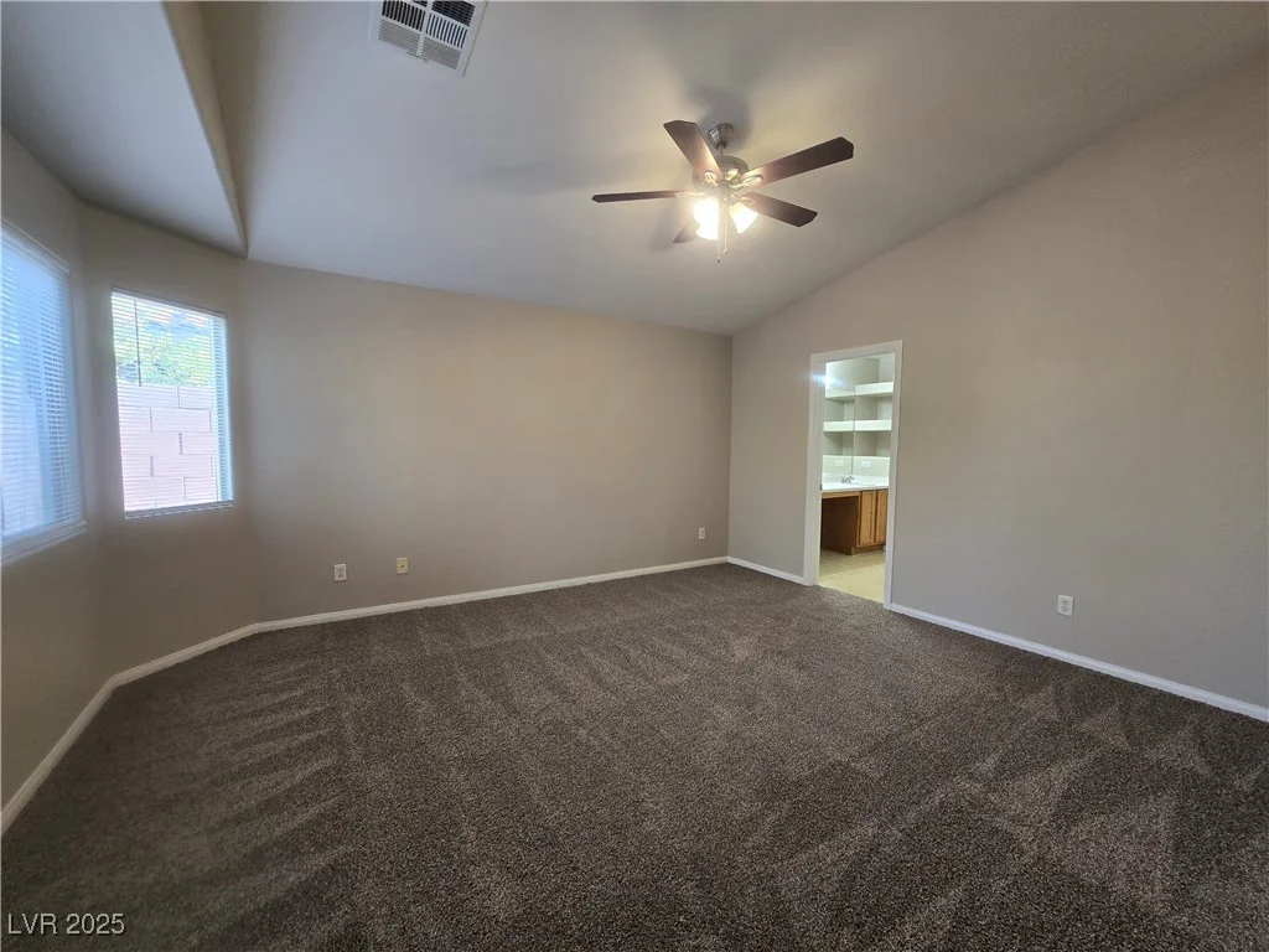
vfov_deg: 89.9
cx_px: 634
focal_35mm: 13
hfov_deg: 106.2
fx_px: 477
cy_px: 476
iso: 125
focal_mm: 2.2
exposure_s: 1/60
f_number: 2.2
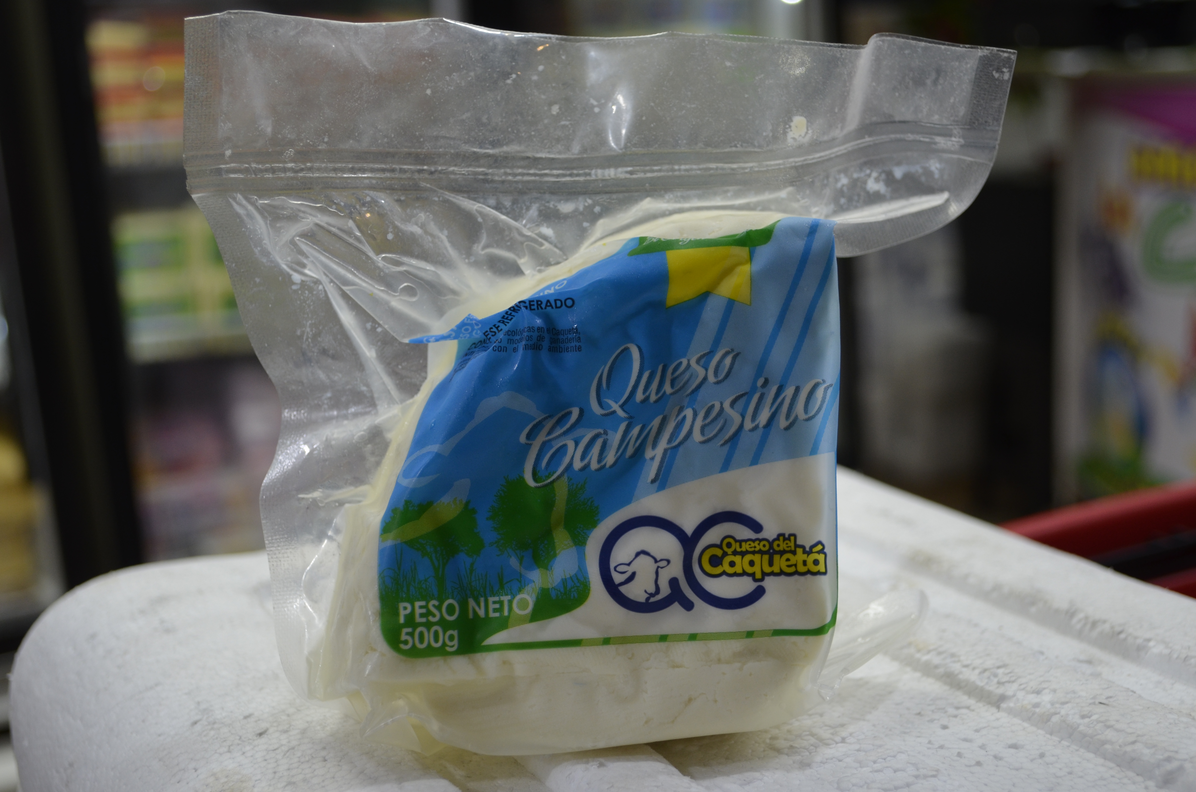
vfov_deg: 26.9
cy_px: 402
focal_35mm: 50
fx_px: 1658
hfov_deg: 39.7
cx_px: 613
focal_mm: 32
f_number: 4.8
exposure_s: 1/60
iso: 400
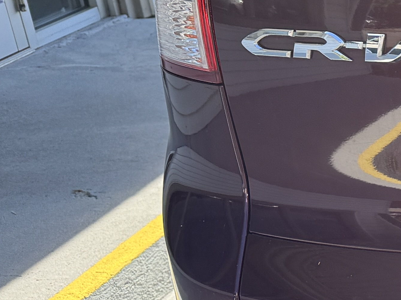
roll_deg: +0.8
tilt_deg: -21.4
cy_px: 109
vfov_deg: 14.3
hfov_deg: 14.8
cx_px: 854
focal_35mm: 103
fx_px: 1193
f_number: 1.78
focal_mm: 6.76
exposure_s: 1/792
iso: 80
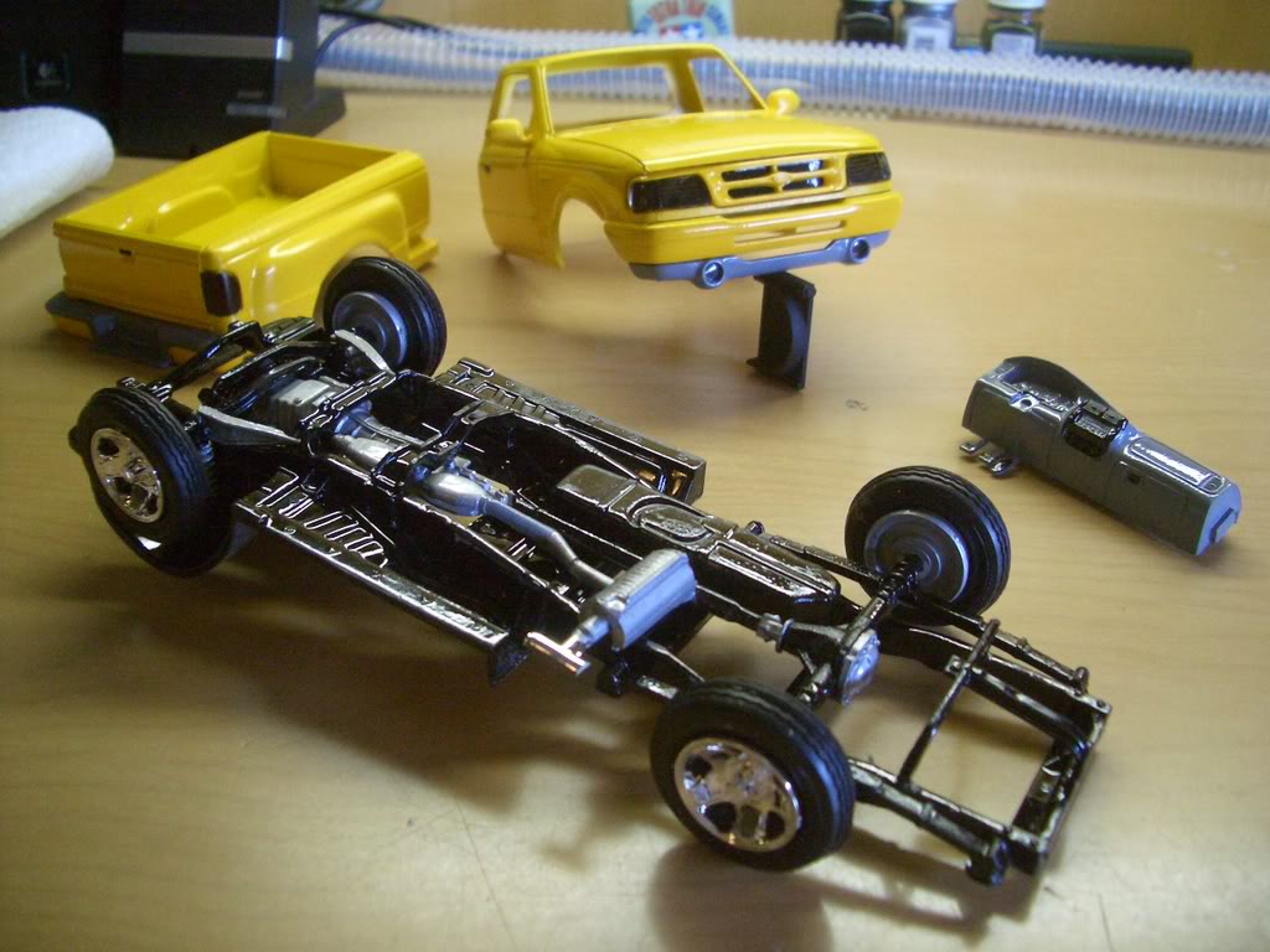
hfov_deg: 52.6
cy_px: 476
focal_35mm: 35
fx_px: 1284
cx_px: 635
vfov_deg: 40.7
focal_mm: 5.8
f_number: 2.6
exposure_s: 1/100
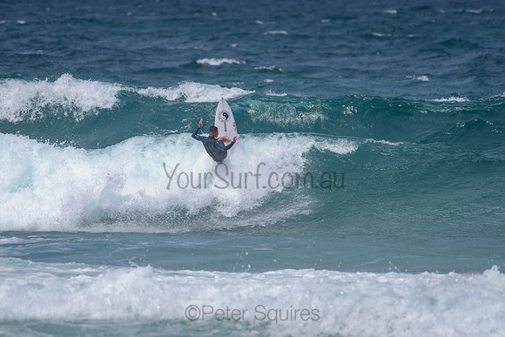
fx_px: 8605
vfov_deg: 2.2
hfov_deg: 3.4
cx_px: 287
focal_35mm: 613
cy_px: 151
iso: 90
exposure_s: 1/2000
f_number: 5.6
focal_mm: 500
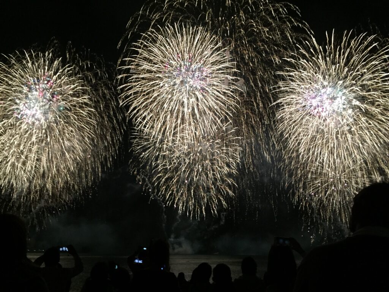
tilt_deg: +18.9
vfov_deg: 48.2
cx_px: 194
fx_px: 326
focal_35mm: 29
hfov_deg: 61.7
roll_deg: -2.3
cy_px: 146
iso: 200
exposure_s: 1/30
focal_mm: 4.15
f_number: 2.2
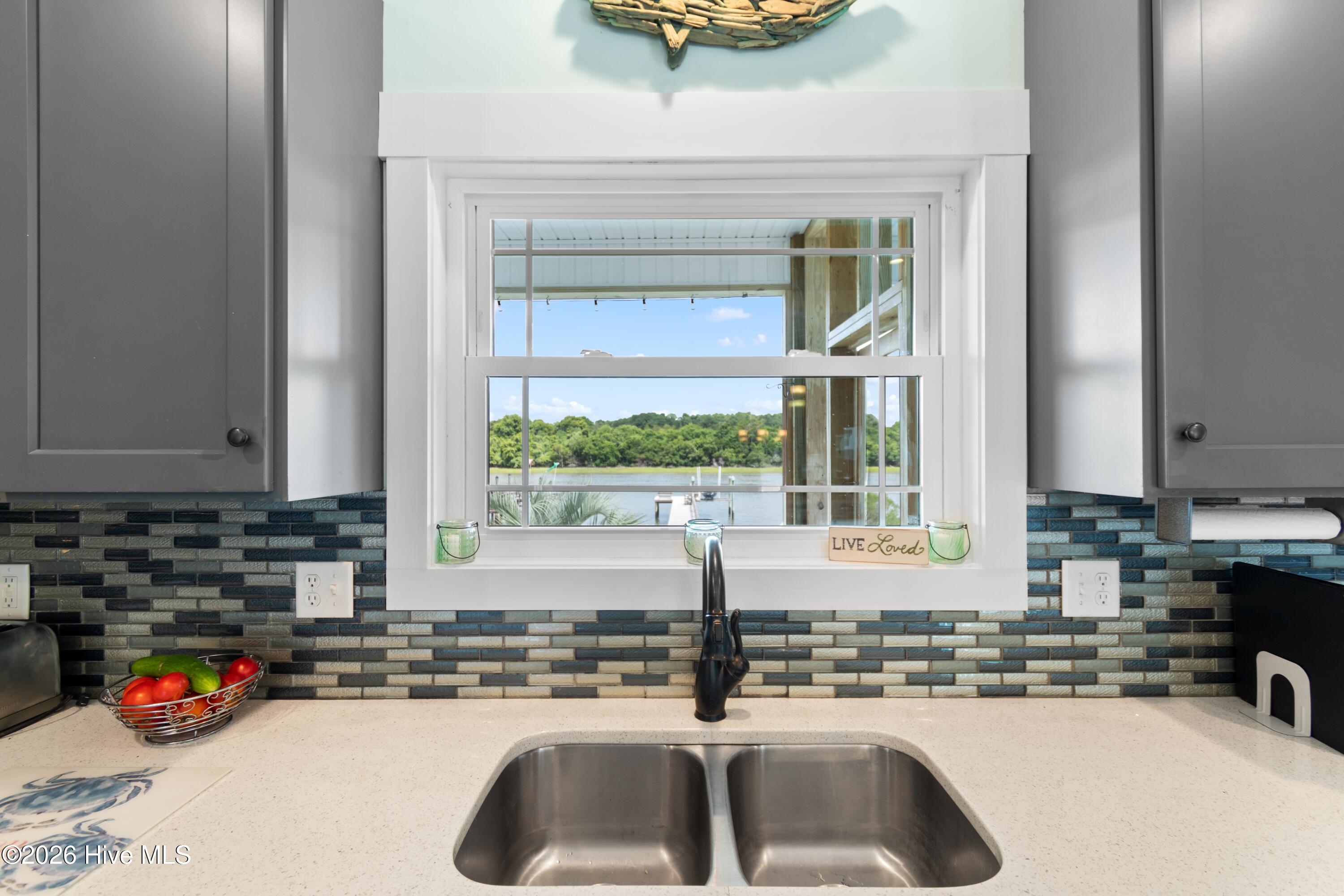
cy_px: 448
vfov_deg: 77.3
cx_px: 672
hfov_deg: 100.4
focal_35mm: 15
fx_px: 560
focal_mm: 10
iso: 100
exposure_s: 1/5
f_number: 4.5
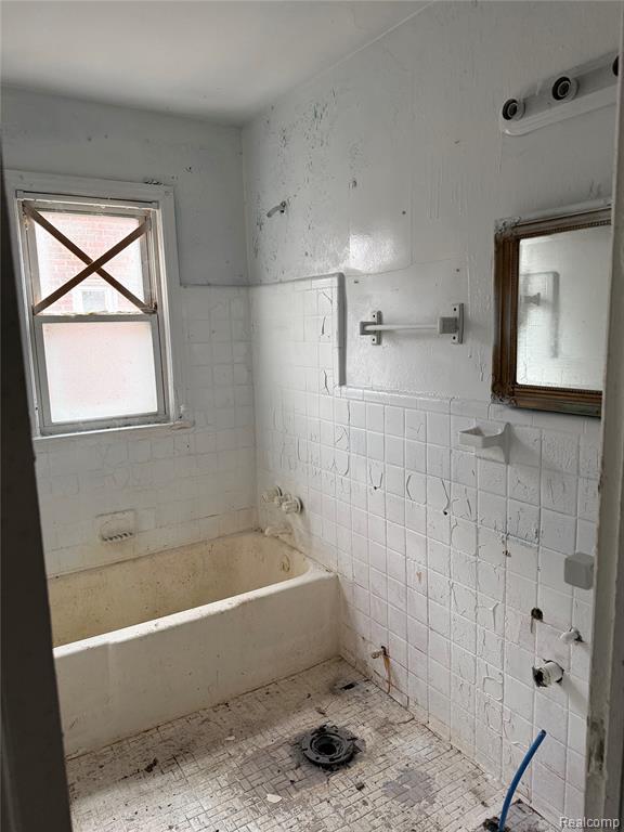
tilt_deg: -9.2
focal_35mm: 24
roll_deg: +1.0
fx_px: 577
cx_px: 312
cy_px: 416
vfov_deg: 71.6
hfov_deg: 56.8
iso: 320
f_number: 1.78
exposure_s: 1/60
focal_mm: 6.76
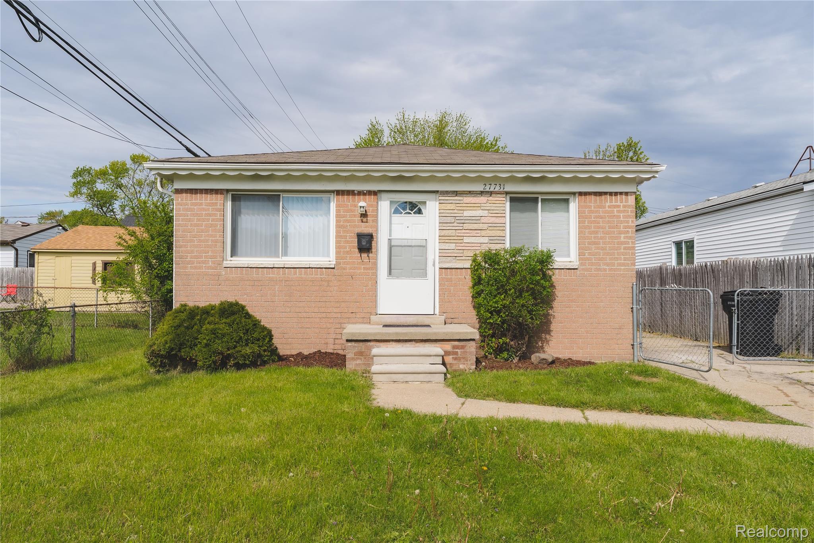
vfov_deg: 53.1
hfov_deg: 73.7
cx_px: 407
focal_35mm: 24
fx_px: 543
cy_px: 272
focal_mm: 24
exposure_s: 1/1000
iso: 400
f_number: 10
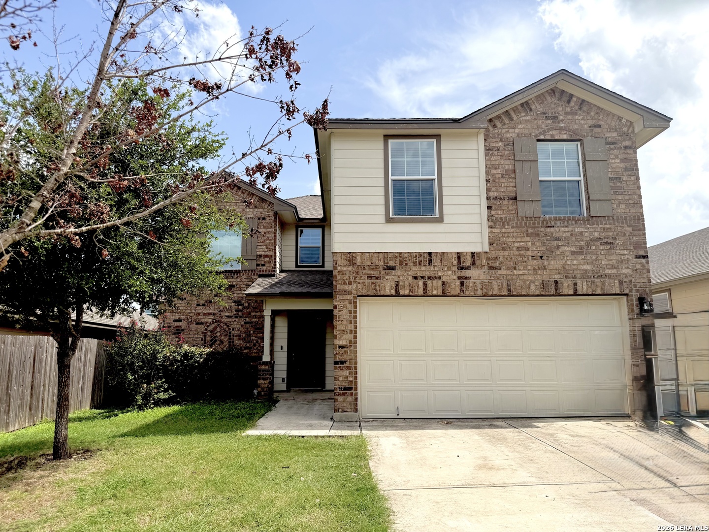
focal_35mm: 24
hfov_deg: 71.6
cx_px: 354
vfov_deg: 56.8
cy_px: 266
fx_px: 492
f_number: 1.78
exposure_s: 1/4673
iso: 80
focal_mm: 6.76
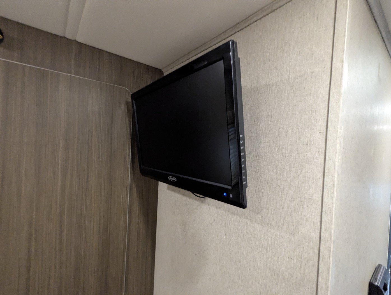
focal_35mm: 16
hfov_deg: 94.4
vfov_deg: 78.2
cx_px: 196
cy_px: 148
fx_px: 181
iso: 603
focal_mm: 2.35
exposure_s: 1/23.8
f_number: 2.2
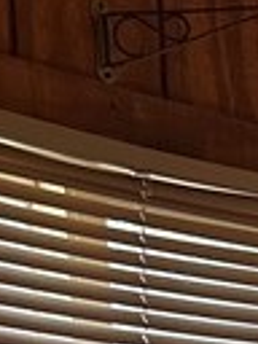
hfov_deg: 6.6
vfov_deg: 9.0
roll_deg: -0.9
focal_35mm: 192
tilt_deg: -8.8
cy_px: 892
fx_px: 1908
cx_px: 903
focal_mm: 6.86
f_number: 1.78
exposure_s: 1/357
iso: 80
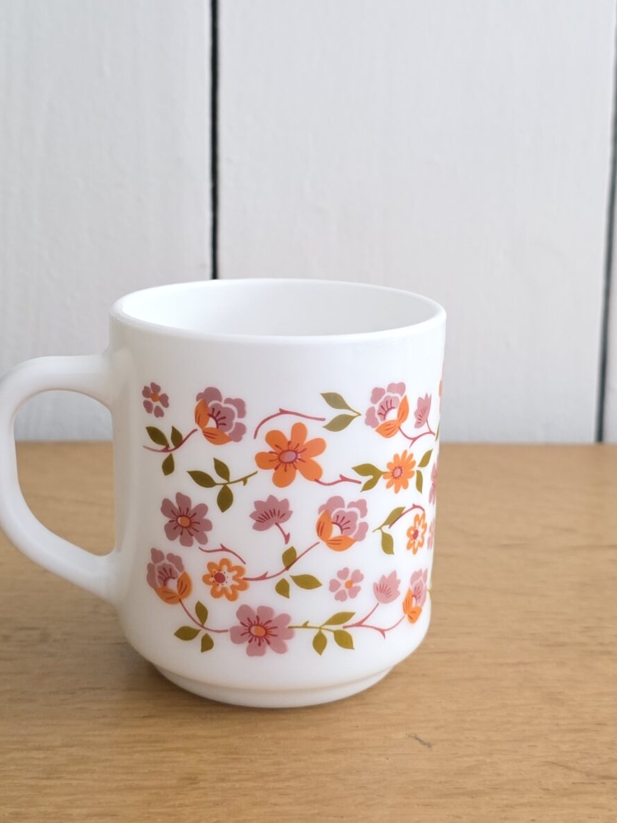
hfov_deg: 29.1
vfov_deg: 38.0
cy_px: 309
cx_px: 277
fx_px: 1189
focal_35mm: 50
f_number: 1.7
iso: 1600
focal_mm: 6.3
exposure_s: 1/60
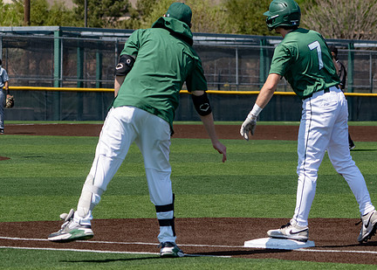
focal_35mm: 219
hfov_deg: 9.2
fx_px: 2346
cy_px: 90
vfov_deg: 6.6
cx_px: 248
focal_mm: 140
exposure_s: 1/2500
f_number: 6.3
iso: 800
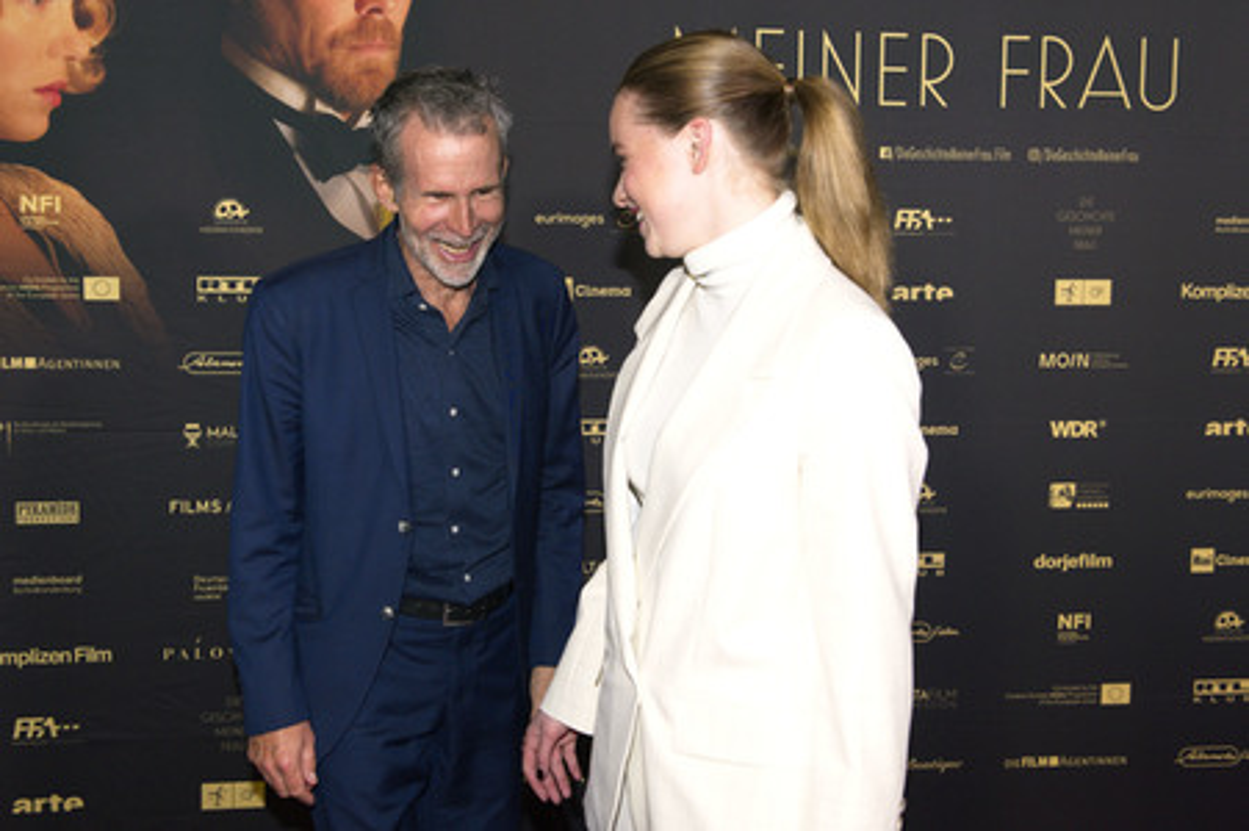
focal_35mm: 42
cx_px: 624
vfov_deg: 31.8
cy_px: 416
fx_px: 1456
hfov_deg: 46.4
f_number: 7.1
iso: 1600
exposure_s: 1/200
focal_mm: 42
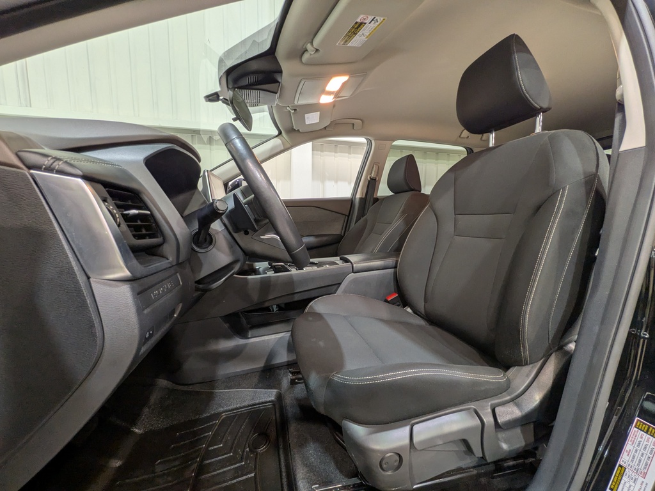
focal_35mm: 14
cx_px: 328
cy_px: 246
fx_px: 265
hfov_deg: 102.1
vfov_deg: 85.7
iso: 67
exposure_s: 1/30
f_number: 2.2
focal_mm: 1.83
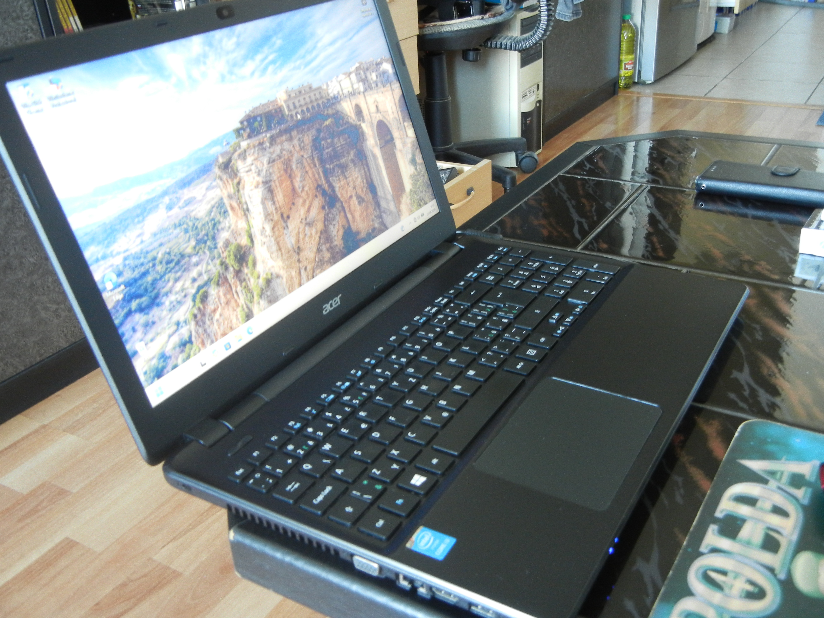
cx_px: 412
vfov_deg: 41.8
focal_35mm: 34
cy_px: 309
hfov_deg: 54.0
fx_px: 809
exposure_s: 1/3.6
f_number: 3.6
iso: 400
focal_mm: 6.2
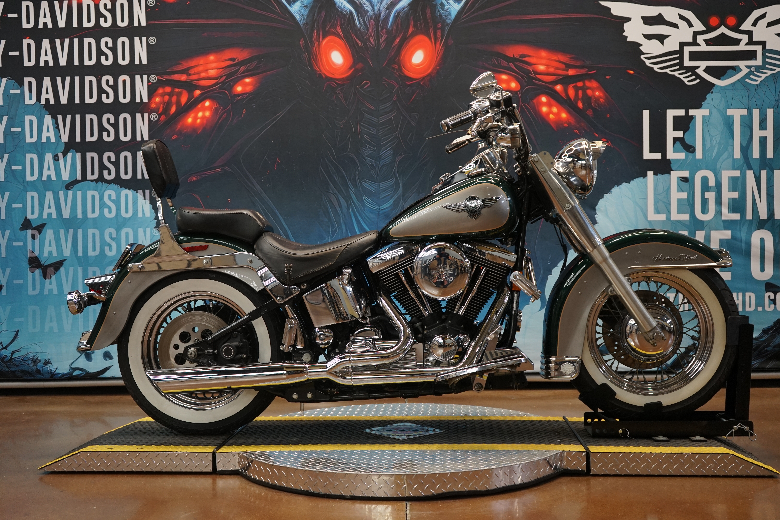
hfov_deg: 50.7
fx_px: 823
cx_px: 390
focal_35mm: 38
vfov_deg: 35.1
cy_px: 260
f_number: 4
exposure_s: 1/160
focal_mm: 38
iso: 1000
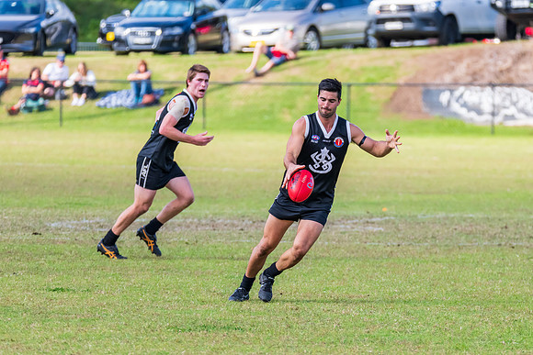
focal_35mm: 452
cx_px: 359
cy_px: 195
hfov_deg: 4.6
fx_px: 6690
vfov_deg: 3.0
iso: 800
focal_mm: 320
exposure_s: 1/1600
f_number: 6.3
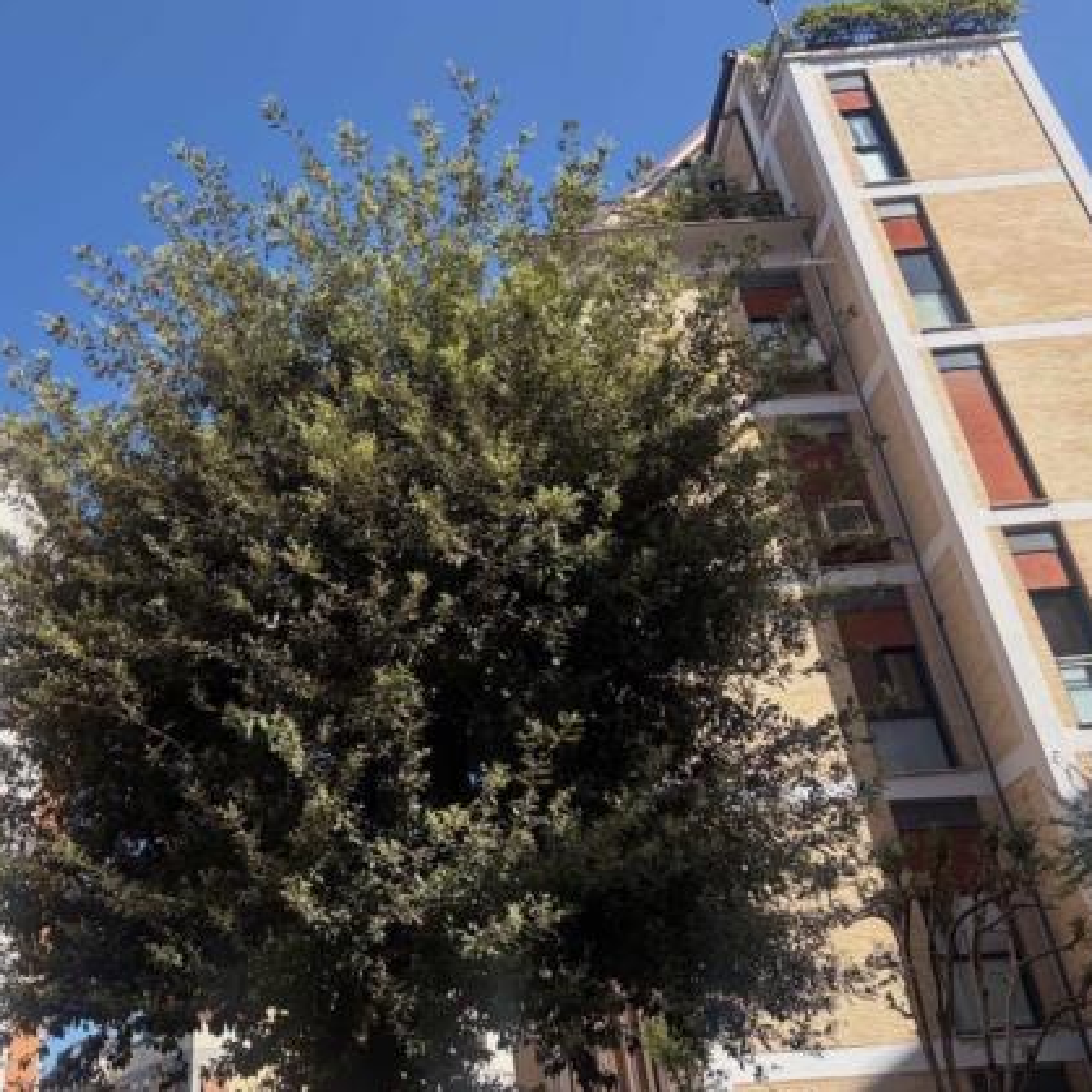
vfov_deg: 51.1
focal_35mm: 32
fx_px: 1142
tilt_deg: +32.8
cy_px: 524
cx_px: 425
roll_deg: +2.9
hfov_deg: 50.7
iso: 50
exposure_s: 1/1706
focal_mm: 5.96
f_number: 1.6
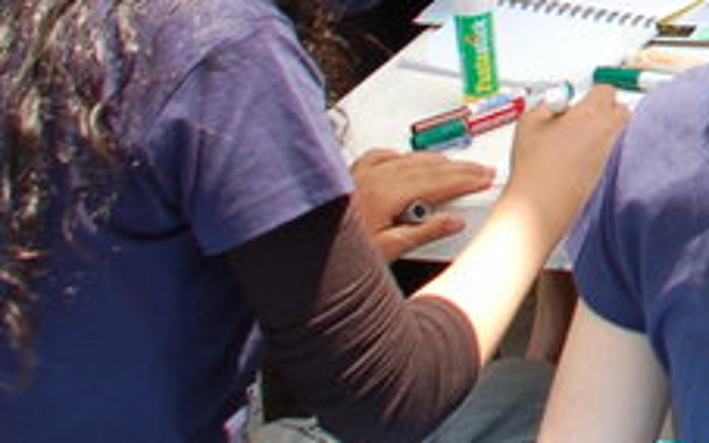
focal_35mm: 124
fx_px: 2397
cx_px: 1271
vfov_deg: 10.1
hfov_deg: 14.7
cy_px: -295
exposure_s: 1/125
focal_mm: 18
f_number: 6.3
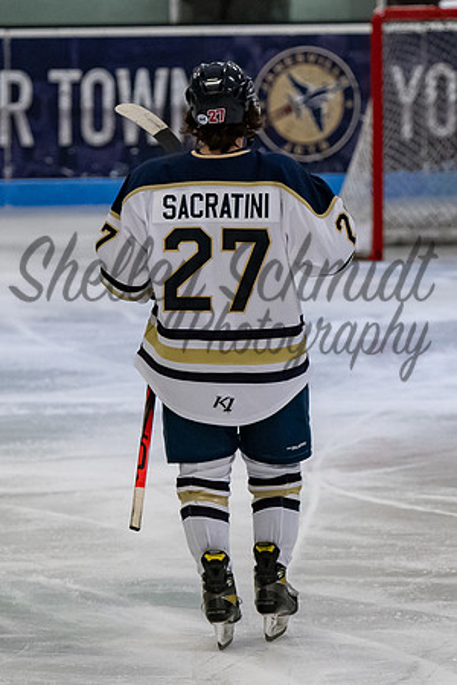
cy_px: 274
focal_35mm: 422
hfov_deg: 3.3
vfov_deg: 4.9
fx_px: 8034
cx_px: 235
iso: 2000
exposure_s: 1/800
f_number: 3.5
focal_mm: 155
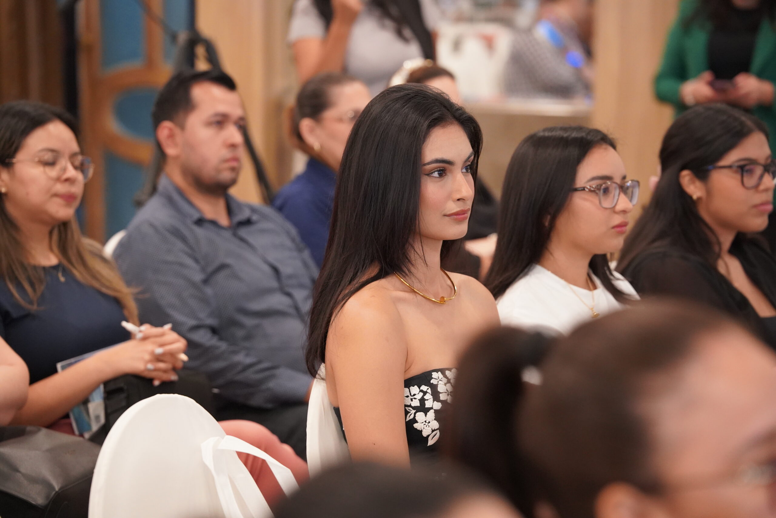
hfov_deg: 16.7
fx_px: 2651
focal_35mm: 123
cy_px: 259
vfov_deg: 11.1
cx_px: 388
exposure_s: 1/160
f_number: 4
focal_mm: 123
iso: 6400
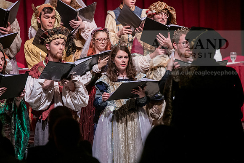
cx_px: 122
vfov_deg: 7.2
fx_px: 1288
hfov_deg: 10.8
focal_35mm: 190
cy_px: 82
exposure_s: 1/200
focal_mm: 190
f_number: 4
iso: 2000
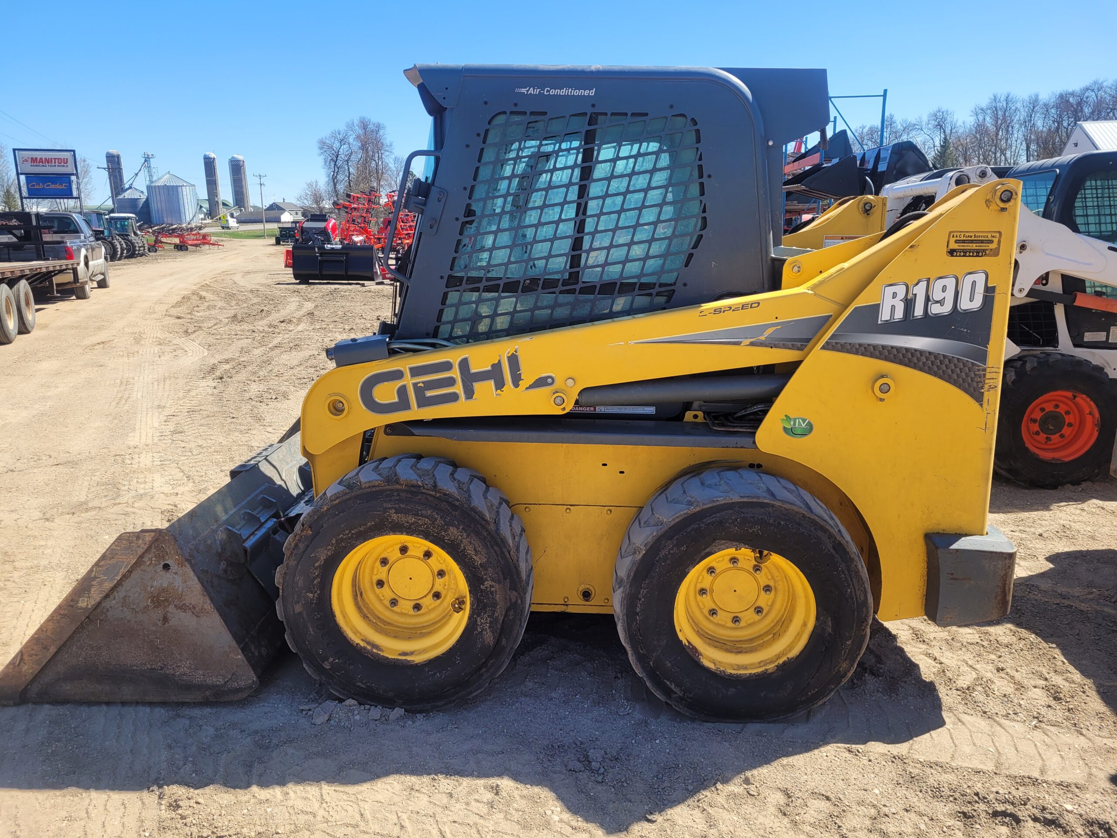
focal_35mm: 26
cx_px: 558
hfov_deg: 67.3
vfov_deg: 53.1
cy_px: 419
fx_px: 839
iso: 40
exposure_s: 1/1252
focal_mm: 5.4
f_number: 1.8
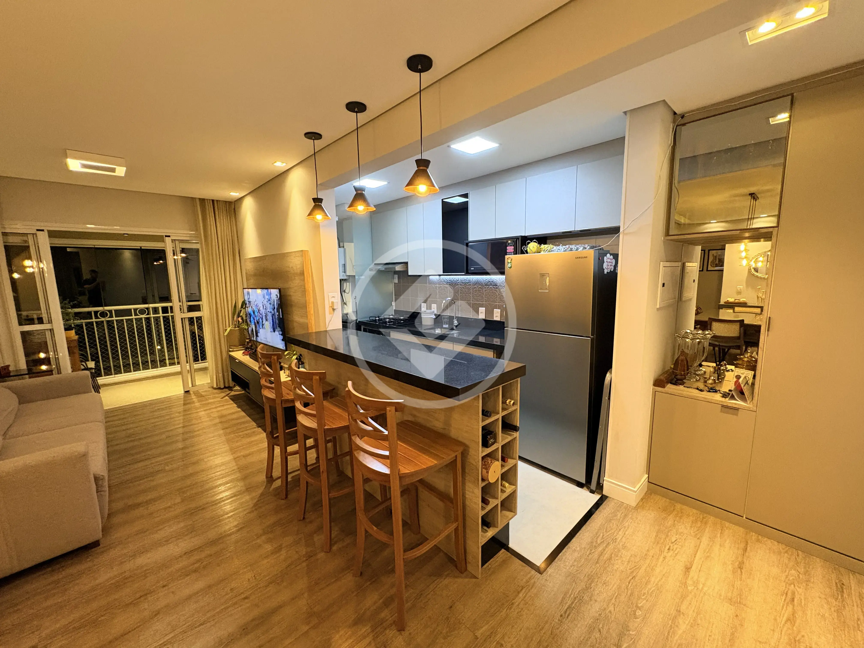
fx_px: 349
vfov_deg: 85.7
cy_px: 324
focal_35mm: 14
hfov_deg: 102.1
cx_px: 432
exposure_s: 1/60
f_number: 2.2
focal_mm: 2.22
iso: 500
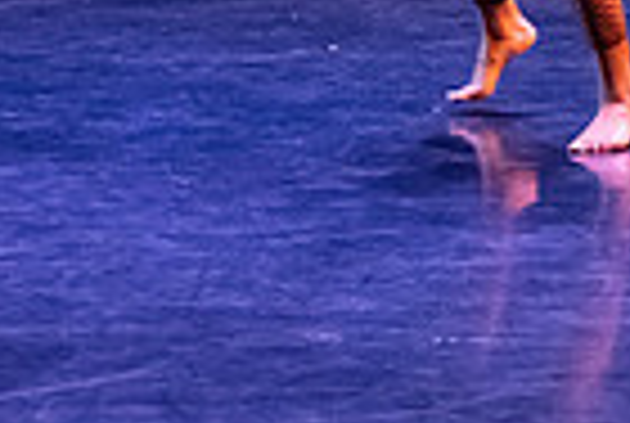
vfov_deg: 4.8
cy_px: -434
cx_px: 471
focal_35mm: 280
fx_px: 4910
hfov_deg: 7.3
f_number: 4
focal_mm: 56
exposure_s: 1/320
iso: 4000
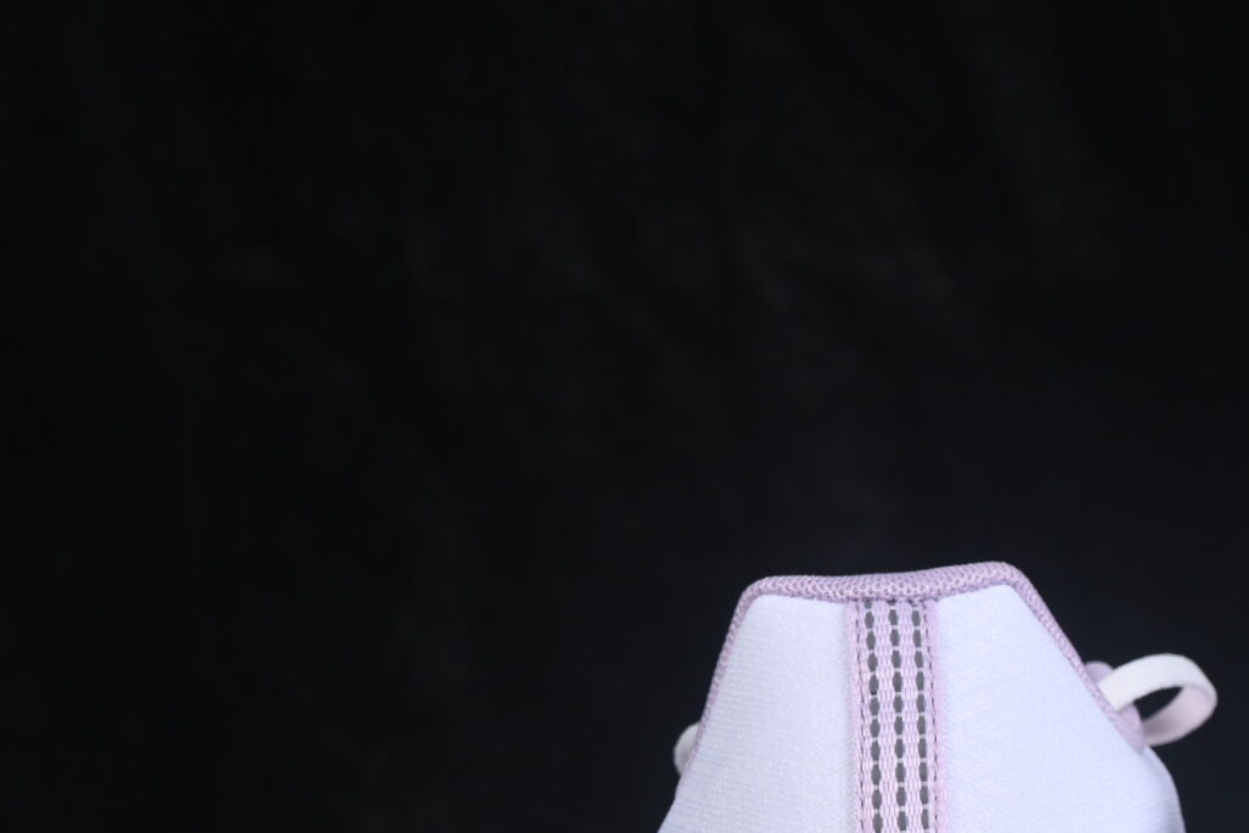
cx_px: 1226
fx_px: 6488
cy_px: 700
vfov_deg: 7.3
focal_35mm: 187
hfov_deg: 10.9
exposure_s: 1/80
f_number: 8
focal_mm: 50
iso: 160
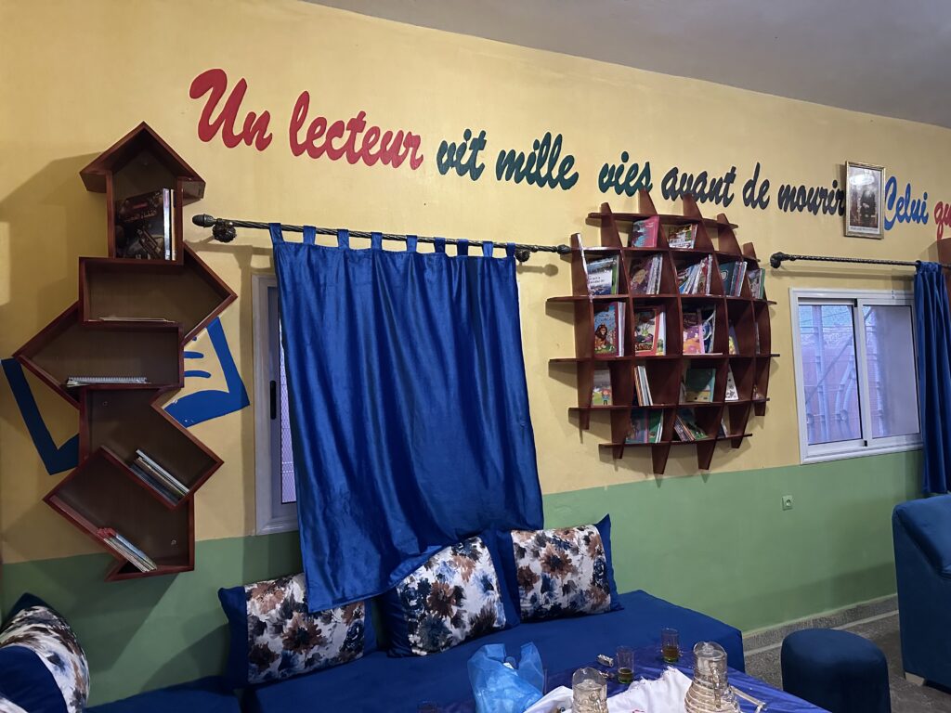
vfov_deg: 56.8
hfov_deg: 71.6
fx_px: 659
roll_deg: +1.9
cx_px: 476
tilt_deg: +2.7
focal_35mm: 24
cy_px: 356
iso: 800
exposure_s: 1/33
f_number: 1.78
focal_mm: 6.86
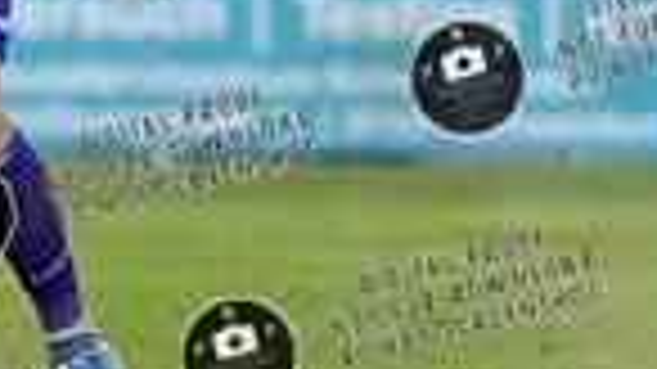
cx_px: -149
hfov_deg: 0.8
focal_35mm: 2575
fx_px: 44843
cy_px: -276
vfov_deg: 0.5
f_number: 3.2
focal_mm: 300
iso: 1000
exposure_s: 1/1600
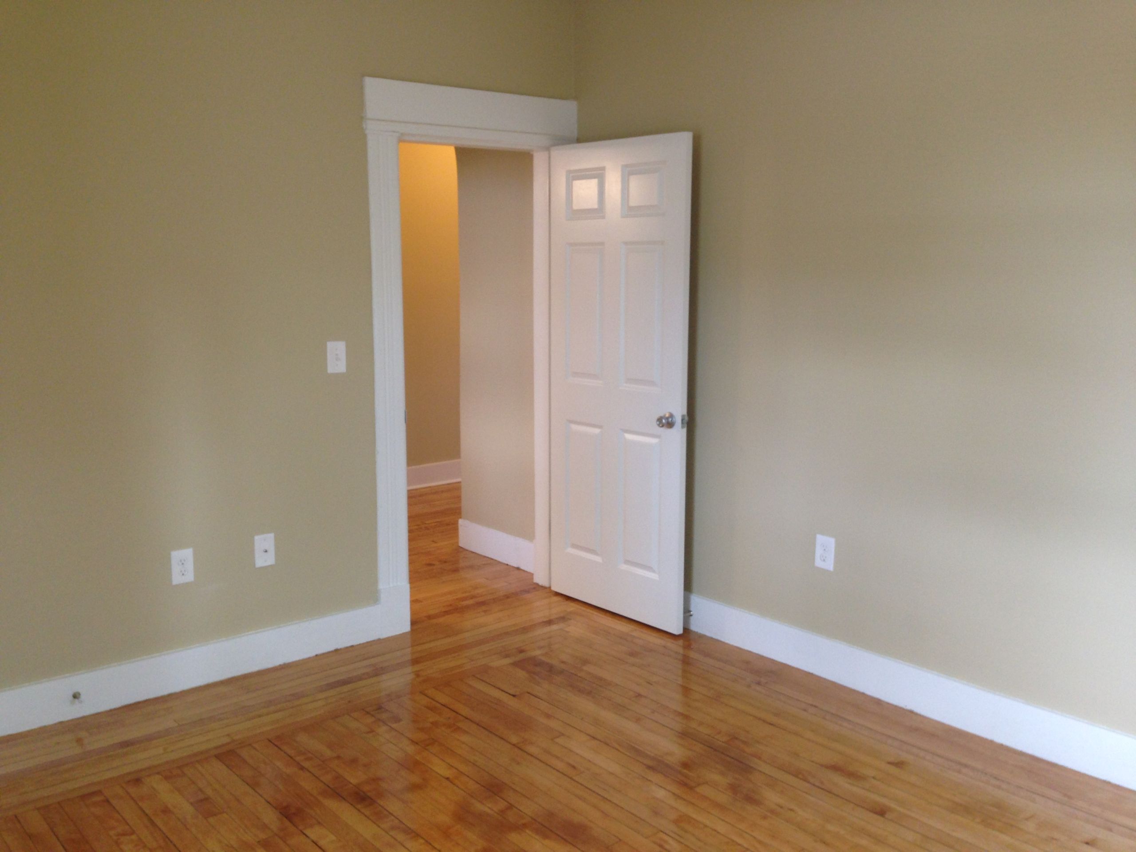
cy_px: 426
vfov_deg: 42.9
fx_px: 1083
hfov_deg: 55.4
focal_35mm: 33
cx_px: 568
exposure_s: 1/20
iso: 80
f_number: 2.4
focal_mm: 4.12
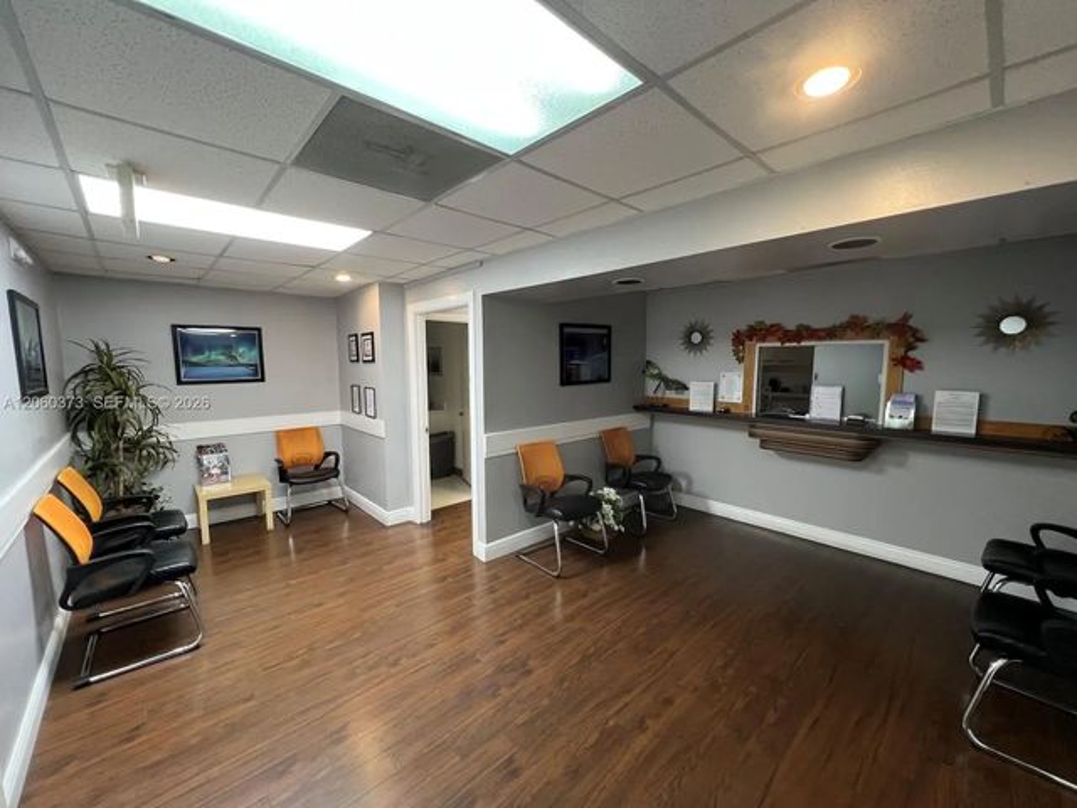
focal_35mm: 13
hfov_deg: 106.2
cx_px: 538
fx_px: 404
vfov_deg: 89.9
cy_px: 404
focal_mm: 1.57
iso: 200
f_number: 1.8
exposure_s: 1/60
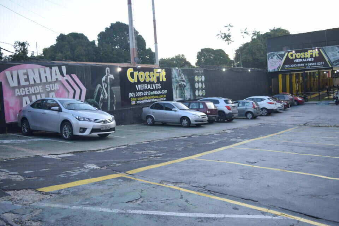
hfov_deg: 61.9
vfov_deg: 43.6
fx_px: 282
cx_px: 170
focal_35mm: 30
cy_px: 113
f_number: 3.8
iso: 400
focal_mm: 20
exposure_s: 1/40
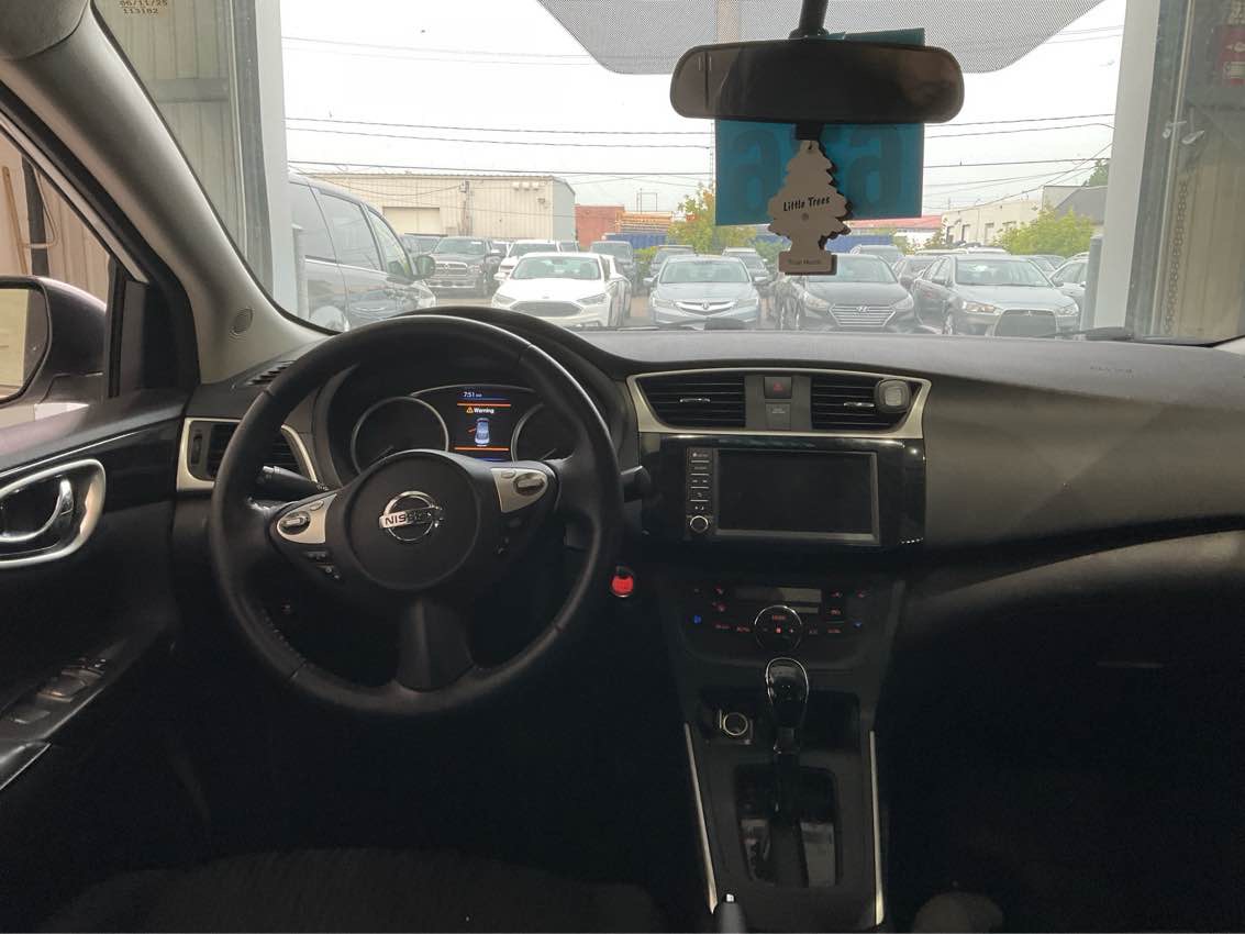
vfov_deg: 48.2
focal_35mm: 29
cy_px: 467
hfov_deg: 61.7
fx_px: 1043
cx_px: 622
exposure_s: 1/122
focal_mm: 3
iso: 64
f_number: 1.8
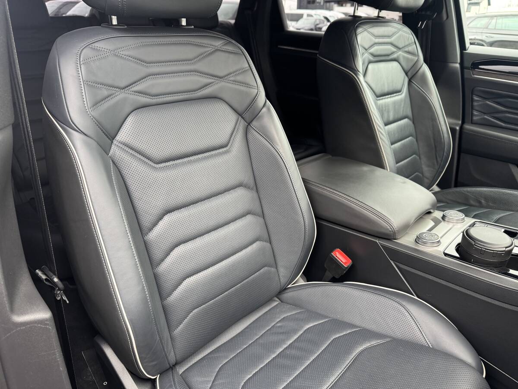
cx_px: 259
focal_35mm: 24
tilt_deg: -23.9
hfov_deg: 71.6
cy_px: 194
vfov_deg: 56.8
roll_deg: -0.1
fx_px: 359
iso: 200
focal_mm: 6.76
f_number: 1.78
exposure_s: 1/121
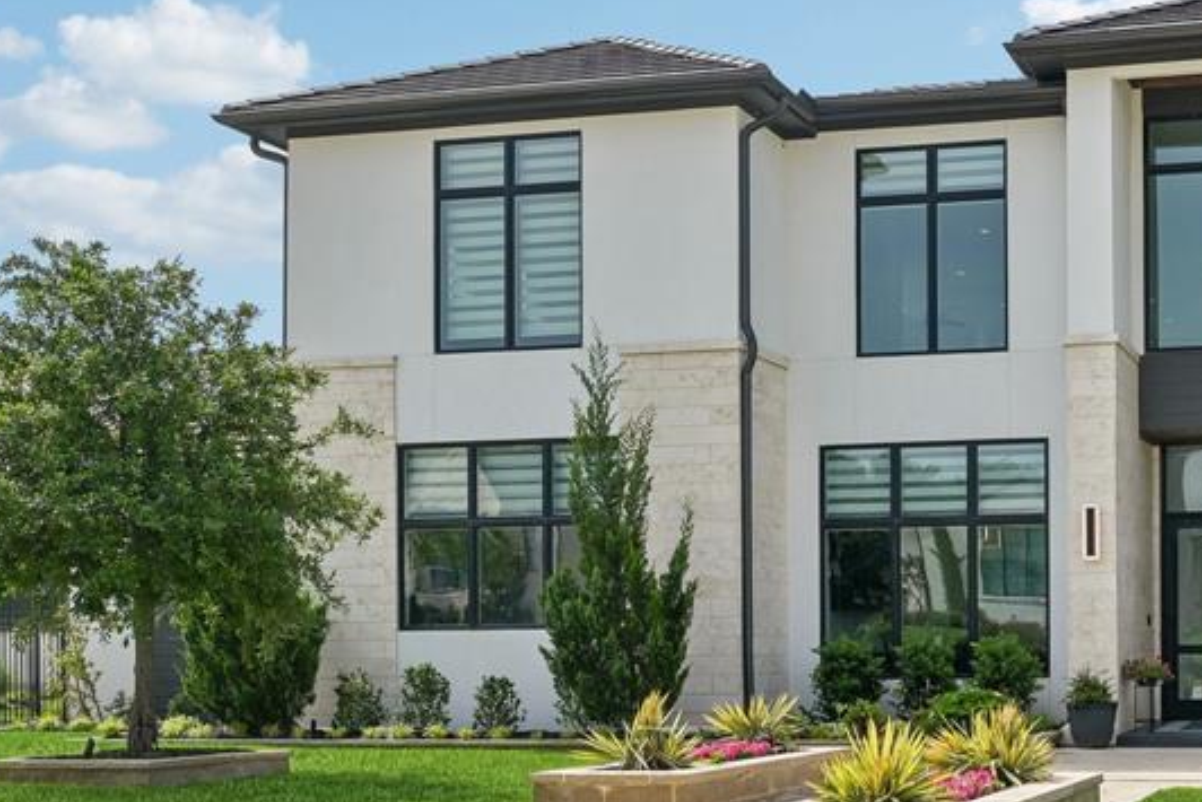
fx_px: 1670
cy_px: 472
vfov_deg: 27.0
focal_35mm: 50
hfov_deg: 37.0
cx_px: 1091
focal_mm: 26
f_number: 8
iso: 400
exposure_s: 1/1250
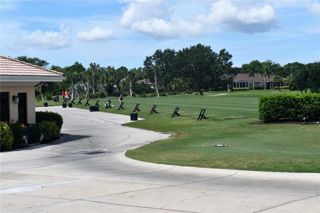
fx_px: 729
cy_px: 106
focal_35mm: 82
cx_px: 160
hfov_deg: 24.8
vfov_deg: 16.6
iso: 100
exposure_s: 1/320
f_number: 9
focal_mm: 55
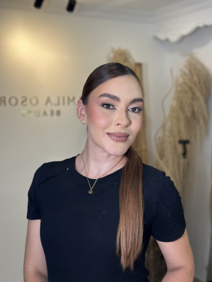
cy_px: 141
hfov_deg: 30.3
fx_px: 392
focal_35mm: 48
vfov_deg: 39.7
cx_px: 106
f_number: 1.78
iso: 80
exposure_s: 1/198
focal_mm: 6.86
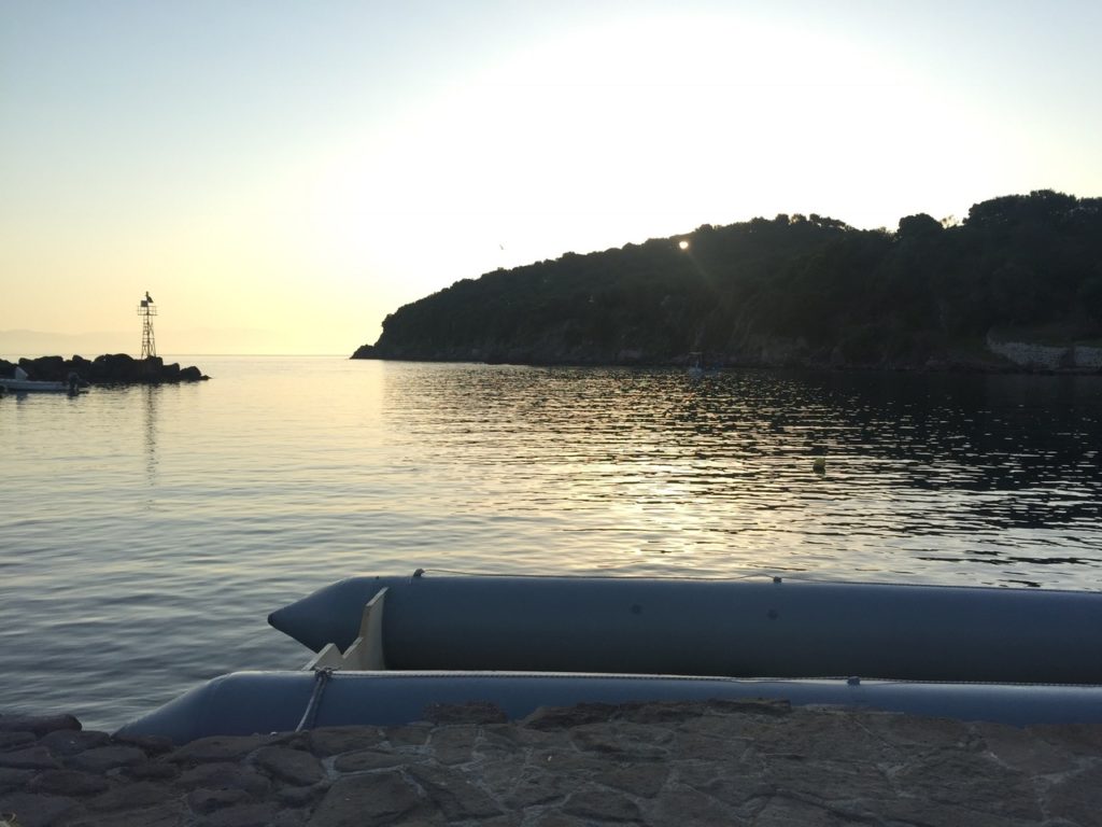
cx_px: 551
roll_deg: -0.4
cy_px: 414
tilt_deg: -5.0
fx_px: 923
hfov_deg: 61.7
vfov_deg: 48.2
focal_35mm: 29
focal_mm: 4.15
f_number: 2.2
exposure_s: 1/842
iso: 32
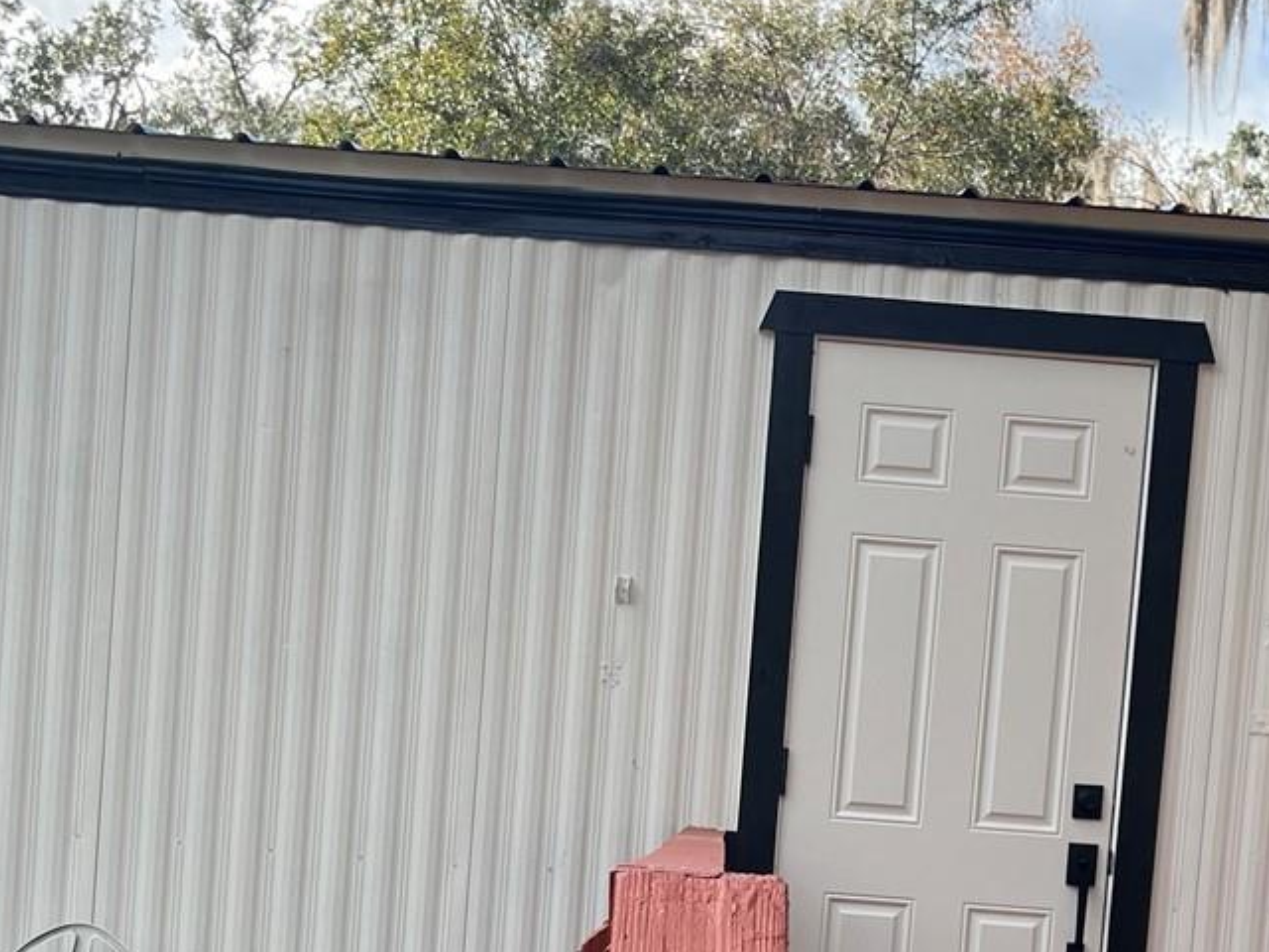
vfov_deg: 21.8
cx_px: 773
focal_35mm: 65
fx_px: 2383
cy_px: 944
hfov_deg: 29.7
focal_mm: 5.1
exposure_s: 1/992
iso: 50
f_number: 1.6
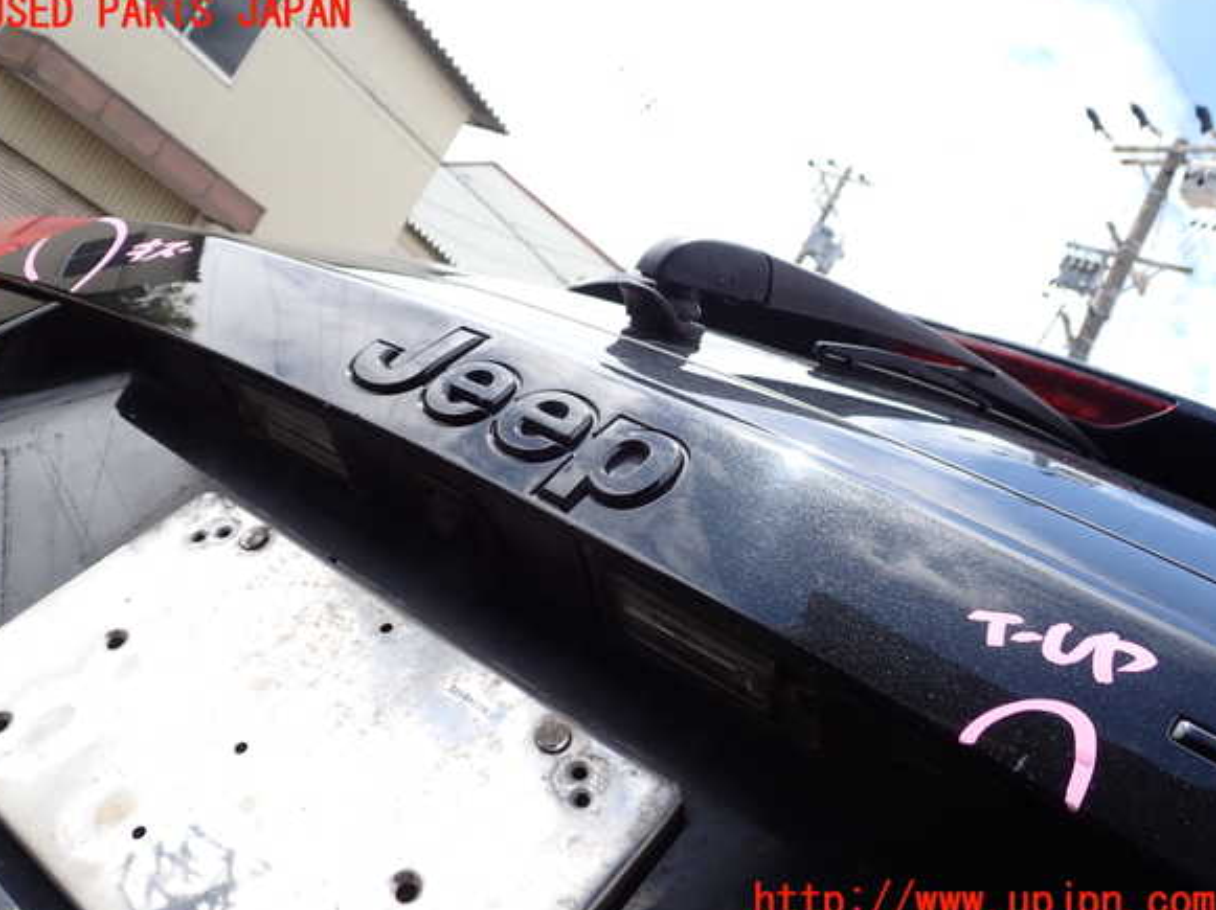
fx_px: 1088
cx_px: 599
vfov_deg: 45.4
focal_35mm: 31
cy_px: 458
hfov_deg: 58.4
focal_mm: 5.4
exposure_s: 1/640
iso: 100
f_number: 3.2
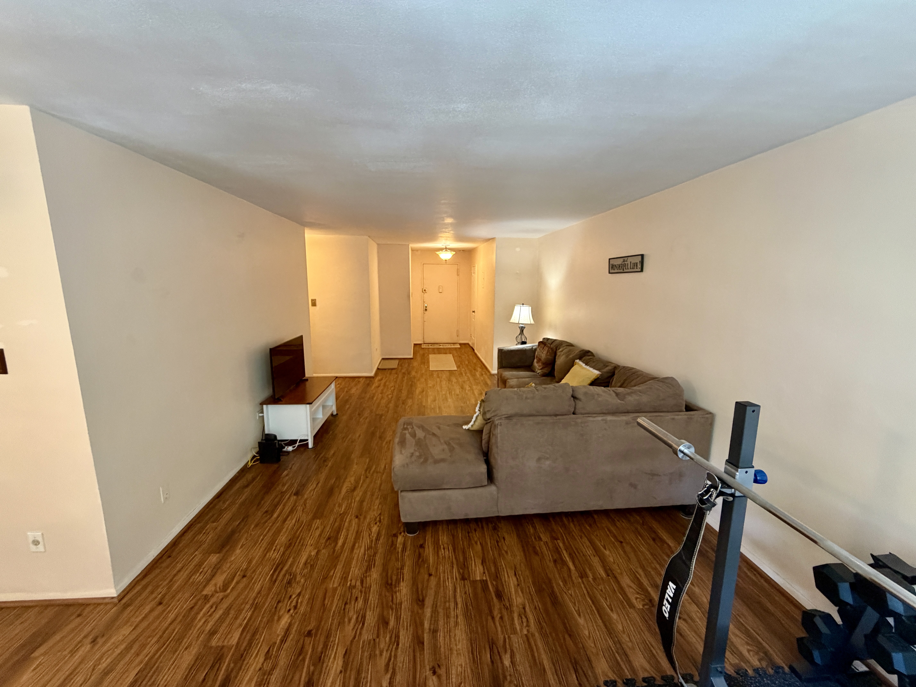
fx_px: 370
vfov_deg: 85.7
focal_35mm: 14
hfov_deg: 102.1
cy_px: 344
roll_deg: -0.8
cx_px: 458
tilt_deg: -13.2
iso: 400
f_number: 2.2
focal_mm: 2.22
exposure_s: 1/60
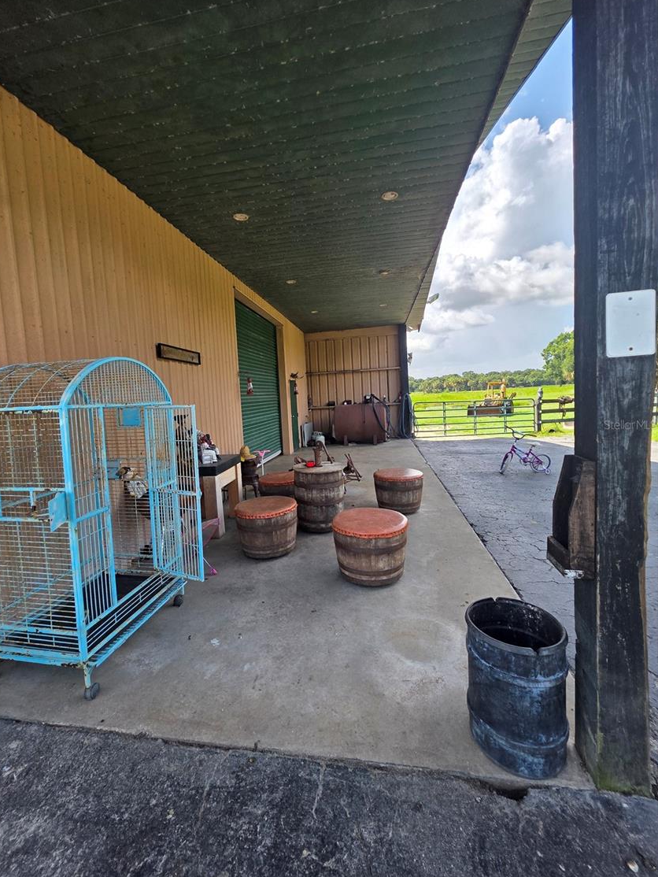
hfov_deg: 85.6
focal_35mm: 14
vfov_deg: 102.0
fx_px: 355
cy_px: 424
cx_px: 305
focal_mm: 2.2
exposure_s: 1/585
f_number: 1.9
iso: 40
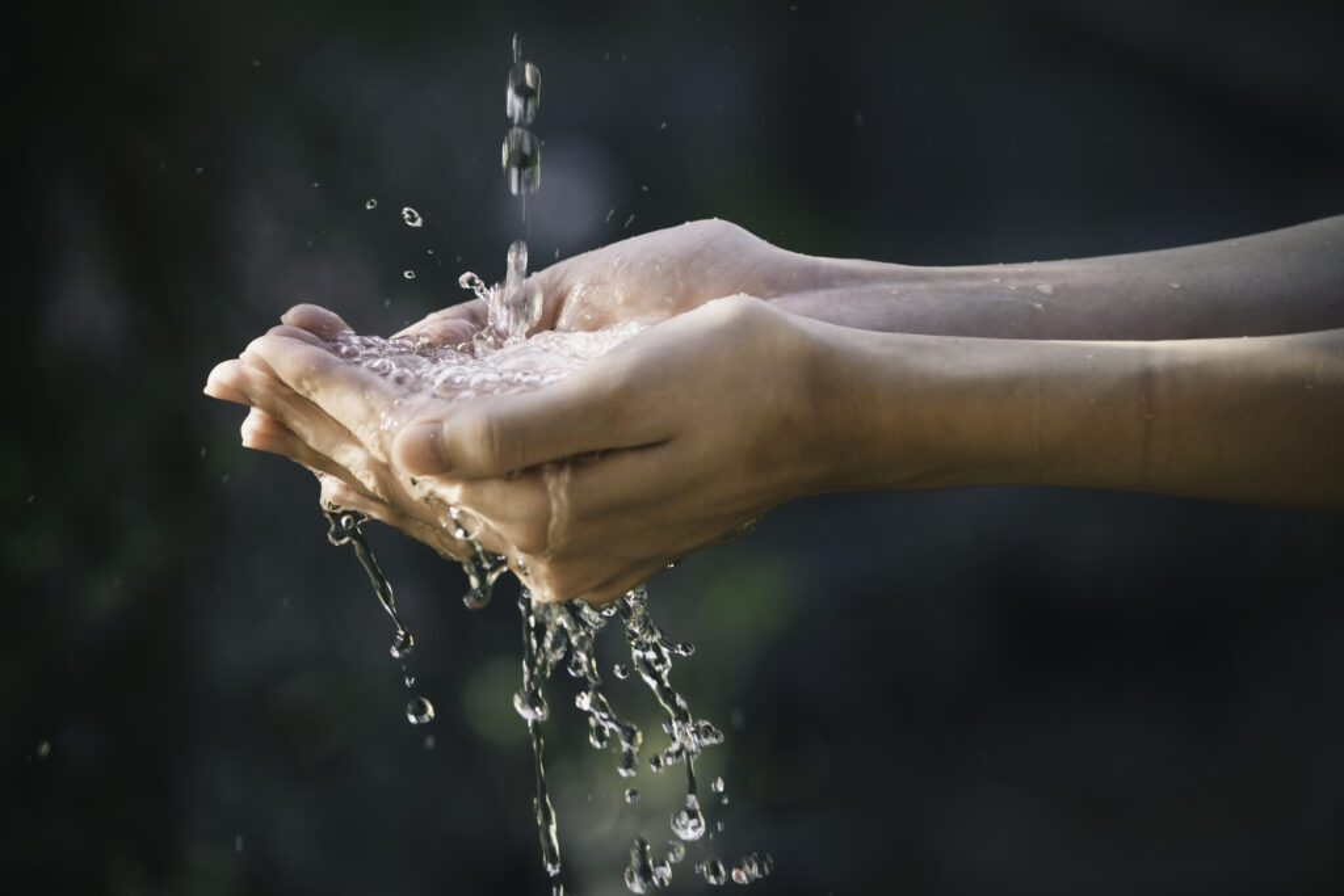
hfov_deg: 10.5
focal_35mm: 195
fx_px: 7281
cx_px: 672
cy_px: 448
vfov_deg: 7.0
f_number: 4.8
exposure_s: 1/500
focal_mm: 130
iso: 100
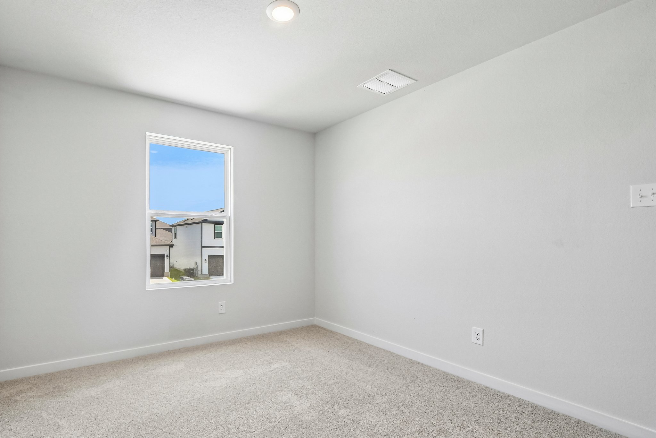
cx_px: 328
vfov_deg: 77.3
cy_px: 219
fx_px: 273
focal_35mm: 15
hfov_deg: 100.4
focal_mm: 10
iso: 400
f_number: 8
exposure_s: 1/160
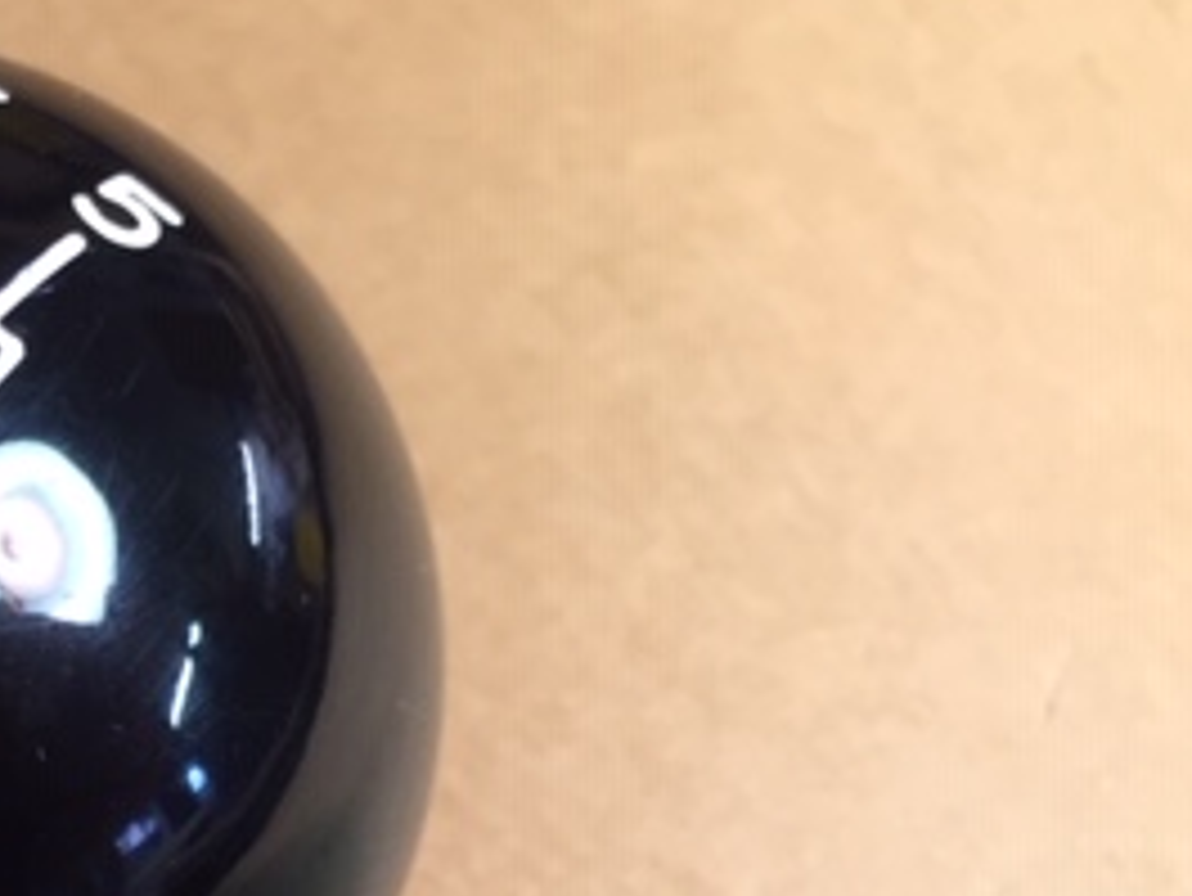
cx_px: -220
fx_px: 2412
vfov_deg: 20.7
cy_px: 761
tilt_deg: -58.2
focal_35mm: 70
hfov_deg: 25.1
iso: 100
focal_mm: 4.15
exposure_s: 1/30
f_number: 2.2
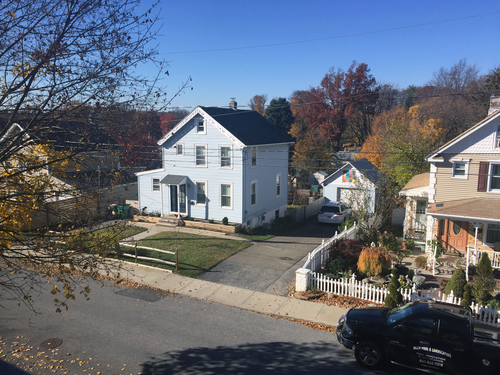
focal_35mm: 29
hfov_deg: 61.7
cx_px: 250
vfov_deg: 48.2
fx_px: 419
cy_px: 188
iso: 32
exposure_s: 1/1799
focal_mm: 4.15
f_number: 2.2
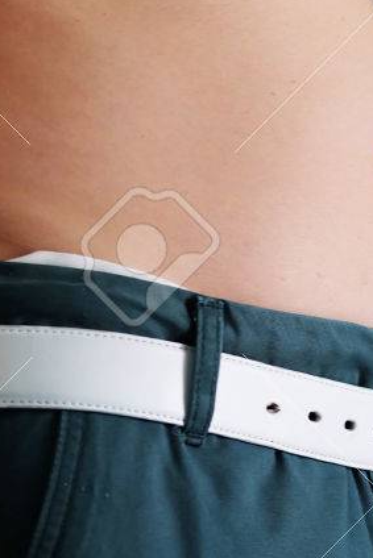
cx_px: 95
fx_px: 4286
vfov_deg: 7.4
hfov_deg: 5.0
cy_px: 5
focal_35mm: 276
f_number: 2.4
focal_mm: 60
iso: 200
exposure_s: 1/34
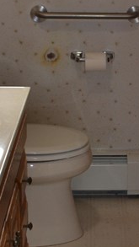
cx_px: 108
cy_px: 15
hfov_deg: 11.7
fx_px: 674
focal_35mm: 103
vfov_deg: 20.2
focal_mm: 20
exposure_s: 1/100
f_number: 4
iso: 400
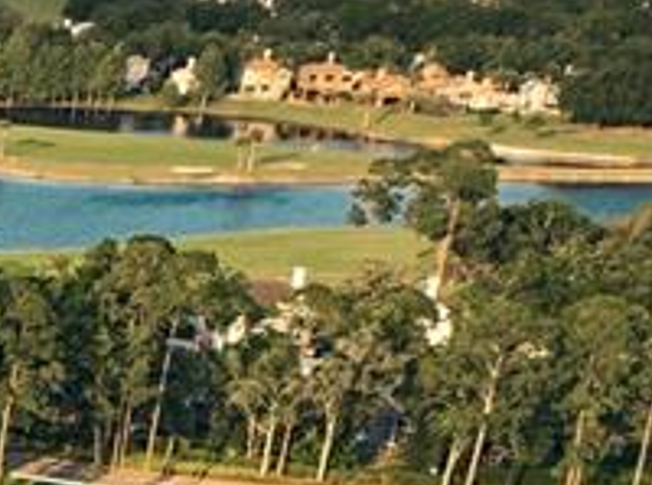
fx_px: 2311
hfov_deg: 12.8
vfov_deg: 11.2
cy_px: 876
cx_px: -857
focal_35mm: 123
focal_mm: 12.29
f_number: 2.8
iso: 200
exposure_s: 1/200
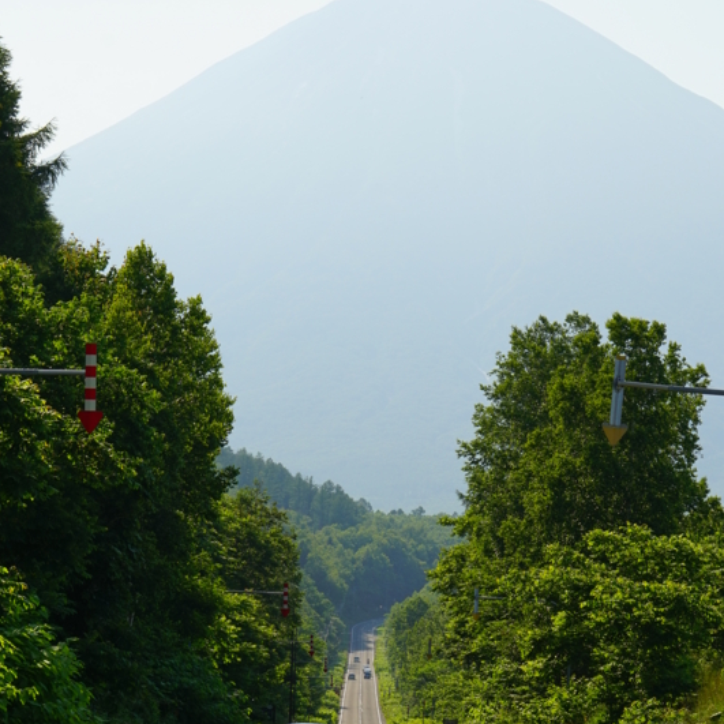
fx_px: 3455
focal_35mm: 146
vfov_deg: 12.0
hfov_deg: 12.0
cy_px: 477
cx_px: 362
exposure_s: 1/250
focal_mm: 76
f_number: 11
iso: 100
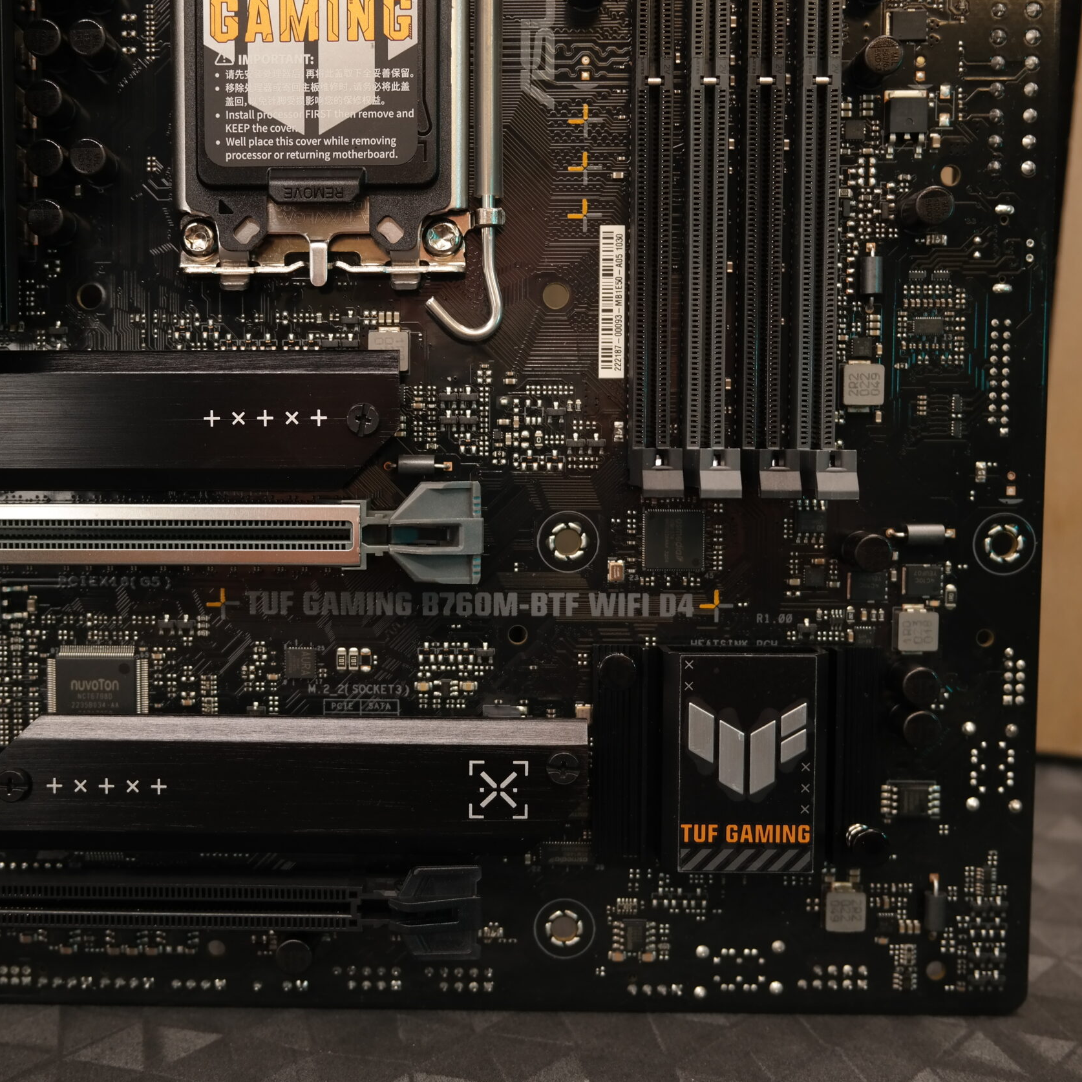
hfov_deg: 42.6
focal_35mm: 39
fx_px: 1379
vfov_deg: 42.8
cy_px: 535
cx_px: 421
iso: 200
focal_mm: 20
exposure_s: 1/30
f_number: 8
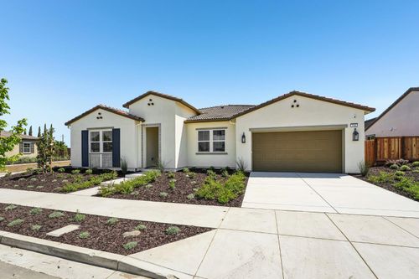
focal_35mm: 16
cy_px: 140
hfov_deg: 98.6
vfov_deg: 75.5
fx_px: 180
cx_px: 210
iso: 640
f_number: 8
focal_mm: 15.5
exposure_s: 1/1250
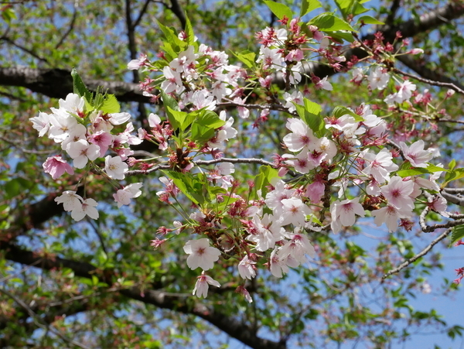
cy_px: 174
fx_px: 1181
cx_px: 232
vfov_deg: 16.8
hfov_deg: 22.2
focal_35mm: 88
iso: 800
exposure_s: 1/640
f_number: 11
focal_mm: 44
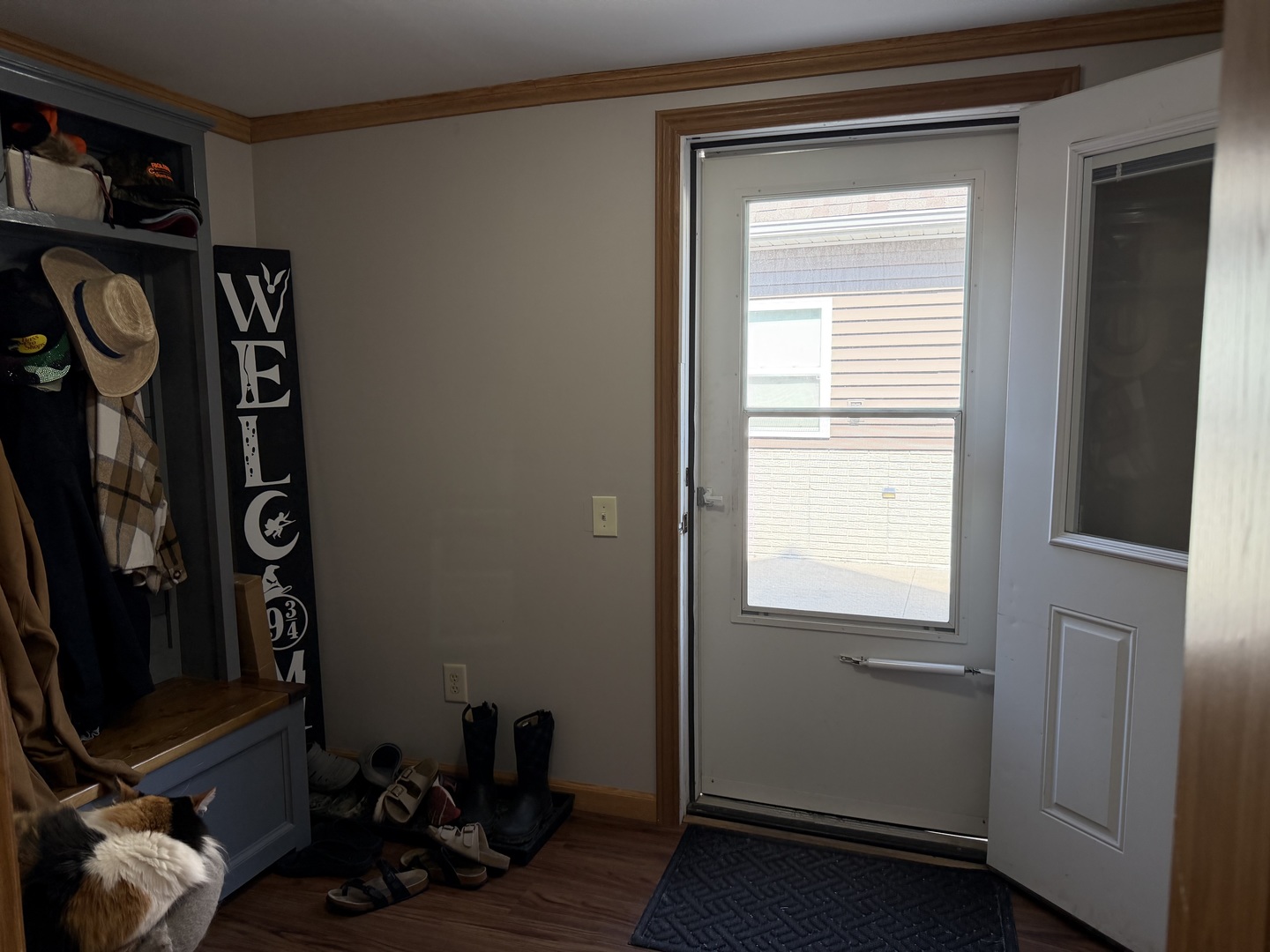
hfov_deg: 71.6
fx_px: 881
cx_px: 635
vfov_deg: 56.8
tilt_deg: -8.7
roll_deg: +1.1
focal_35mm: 24
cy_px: 476
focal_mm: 6.76
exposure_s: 1/226
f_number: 1.78
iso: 200
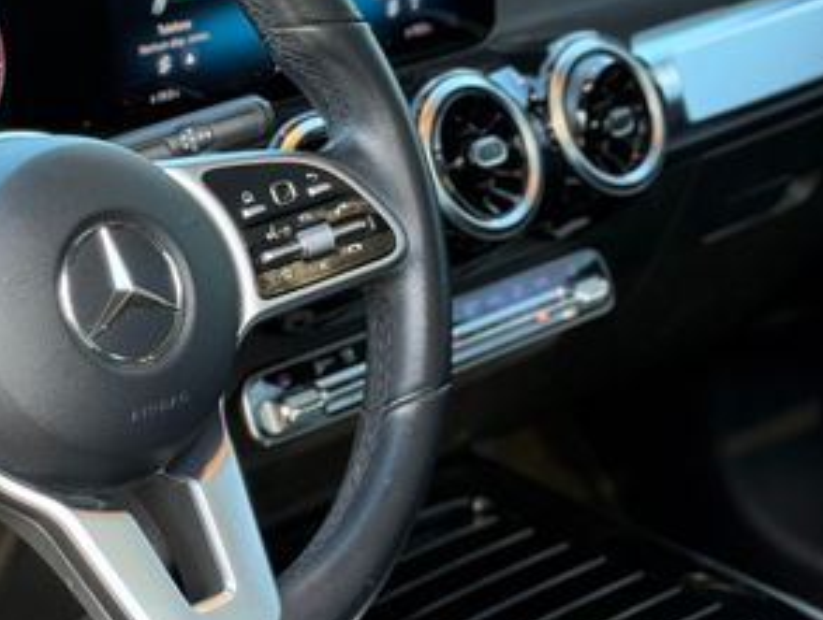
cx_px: 199
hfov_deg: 25.0
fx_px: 1834
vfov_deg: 19.2
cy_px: 325
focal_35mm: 77
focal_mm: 6.76
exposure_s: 1/96
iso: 200
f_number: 1.78
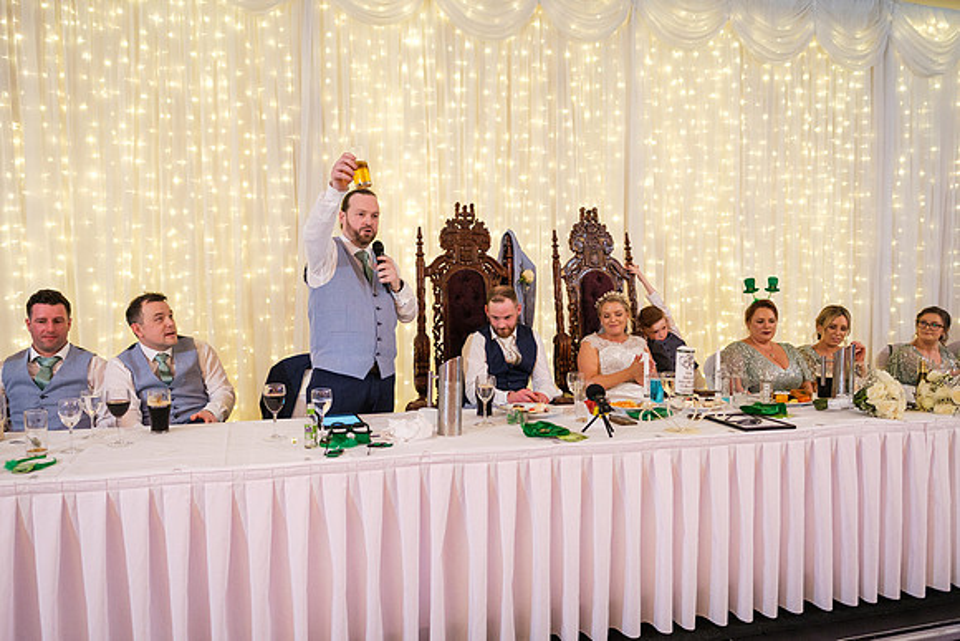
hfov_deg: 68.9
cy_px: 333
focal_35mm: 26
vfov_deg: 49.2
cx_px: 467
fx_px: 700
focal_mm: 16
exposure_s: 1/160
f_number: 2
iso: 1600
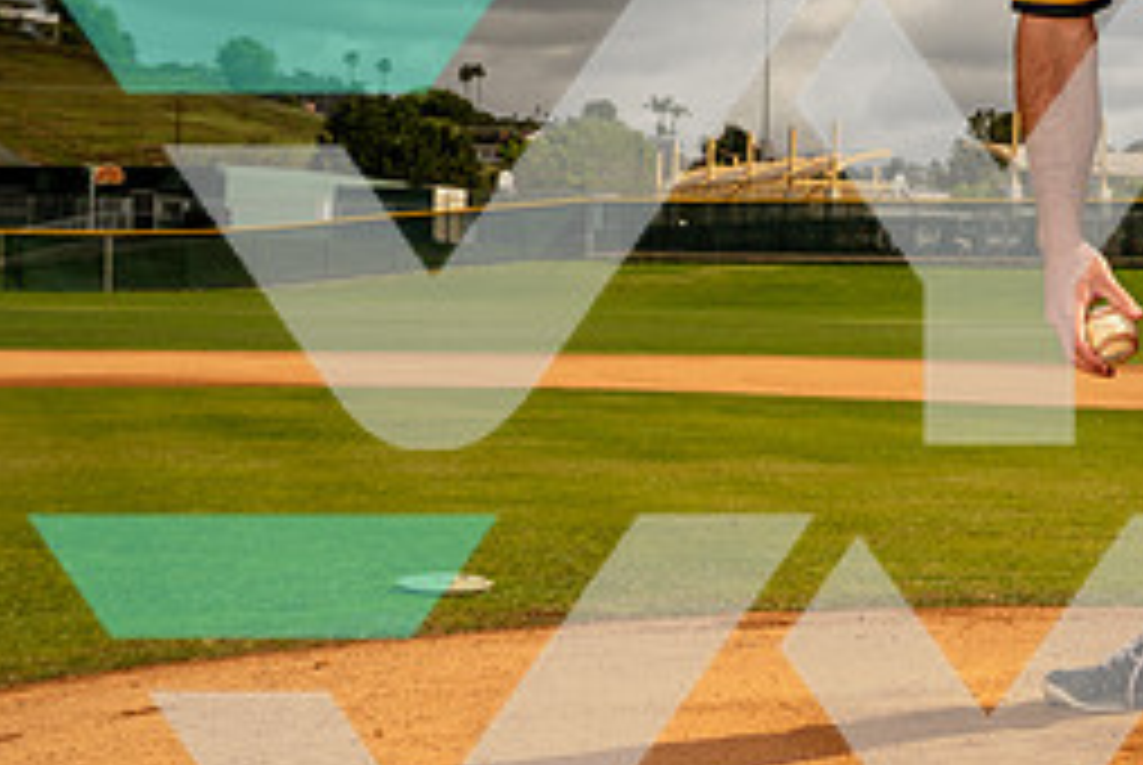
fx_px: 2320
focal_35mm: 73
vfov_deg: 18.6
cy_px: 209
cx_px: 1188
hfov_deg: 26.0
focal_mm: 32
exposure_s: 1/250
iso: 100
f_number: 8
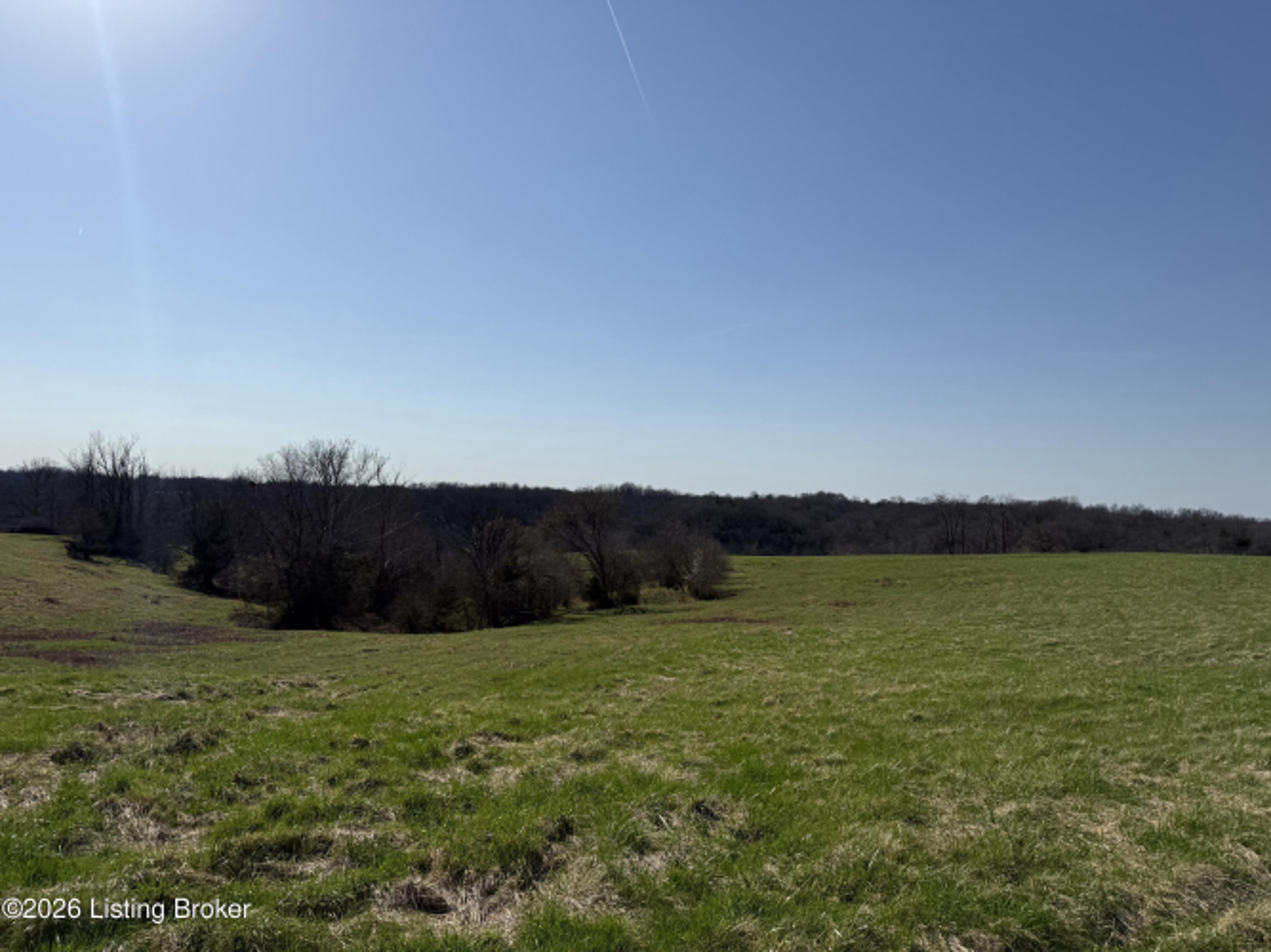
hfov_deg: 71.6
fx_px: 881
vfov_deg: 56.8
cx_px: 636
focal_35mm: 24
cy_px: 476
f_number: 1.78
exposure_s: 1/14286
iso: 80
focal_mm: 6.76
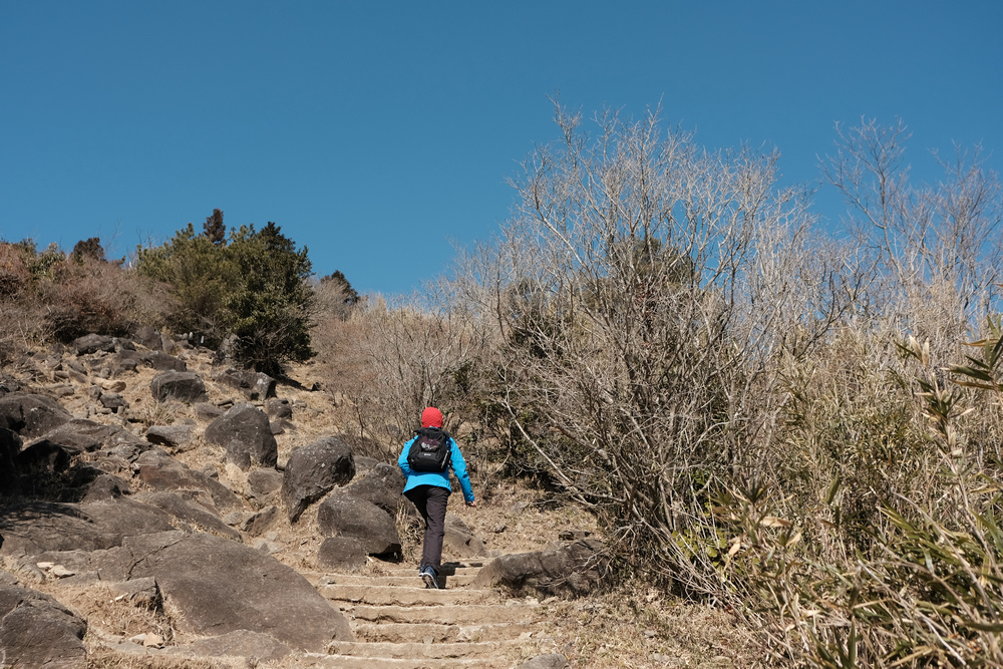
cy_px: 334
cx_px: 502
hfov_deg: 54.4
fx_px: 975
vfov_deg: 37.9
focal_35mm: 35
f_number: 3.6
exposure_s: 1/1900
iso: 200
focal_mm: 23
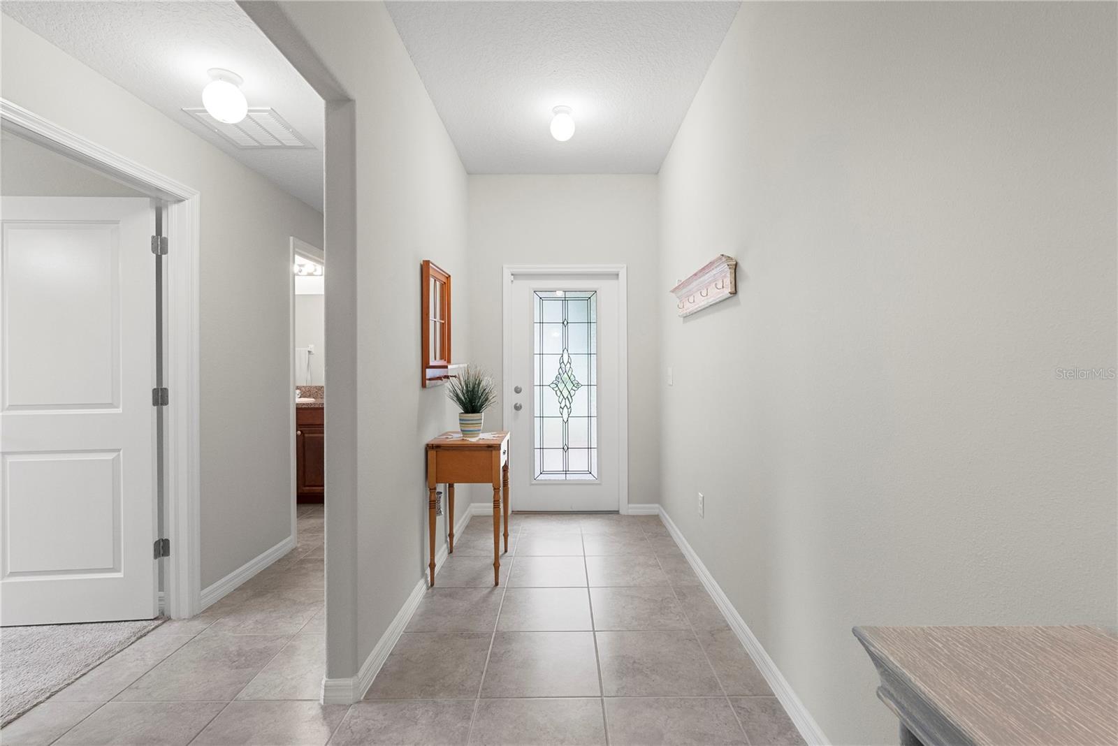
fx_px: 497
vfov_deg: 73.8
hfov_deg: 96.7
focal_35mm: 16
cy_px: 373
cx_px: 559
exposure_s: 1/8
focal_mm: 16
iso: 2000
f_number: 9
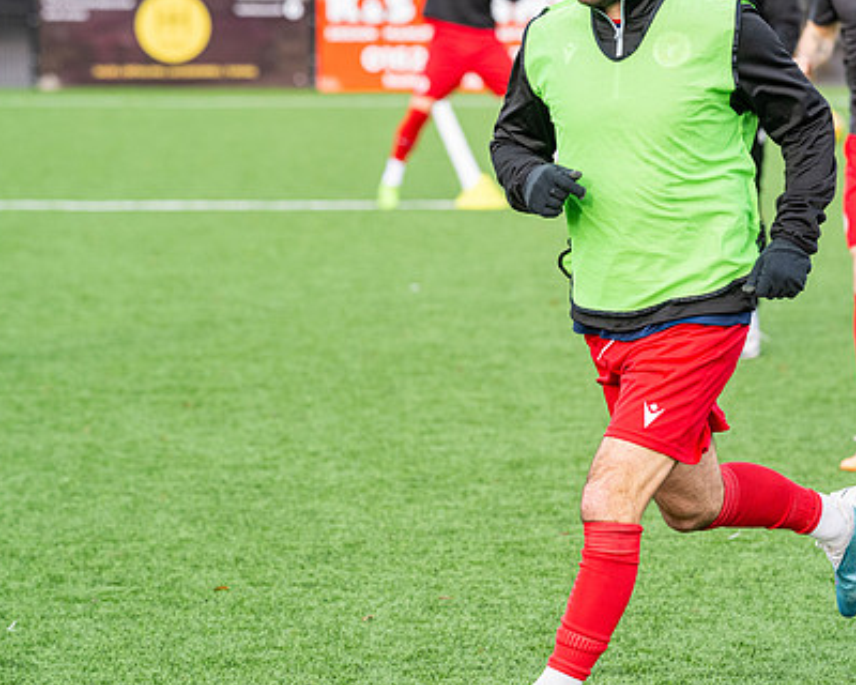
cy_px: 306
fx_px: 5422
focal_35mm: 214
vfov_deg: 7.2
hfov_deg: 9.0
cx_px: 570
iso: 800
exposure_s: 1/1600
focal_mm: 135
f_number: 4
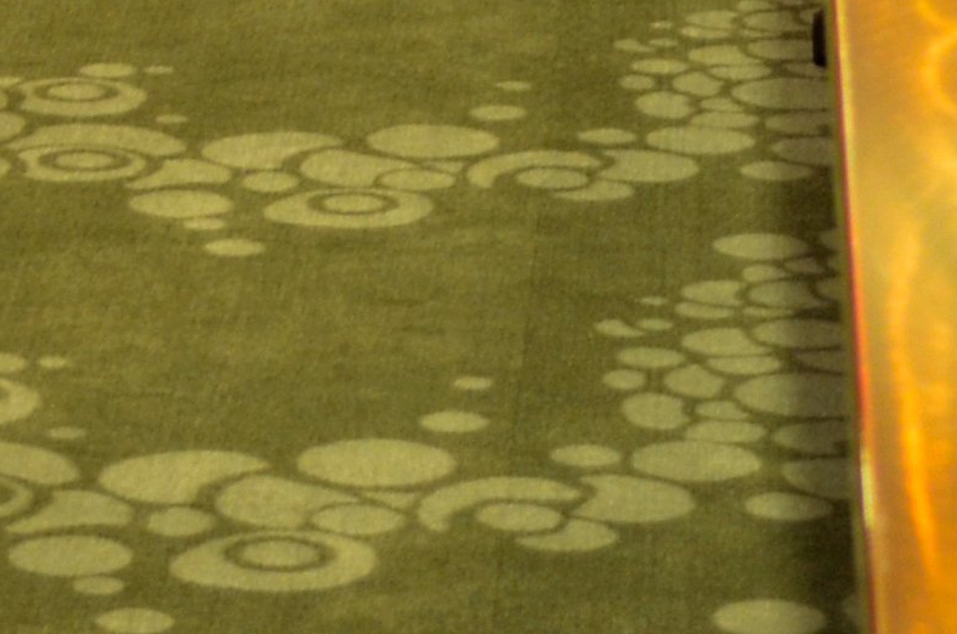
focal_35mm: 244
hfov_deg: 8.4
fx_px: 6473
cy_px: -785
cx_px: -249
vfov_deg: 5.4
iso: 800
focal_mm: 26
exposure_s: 1/10
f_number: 4.2
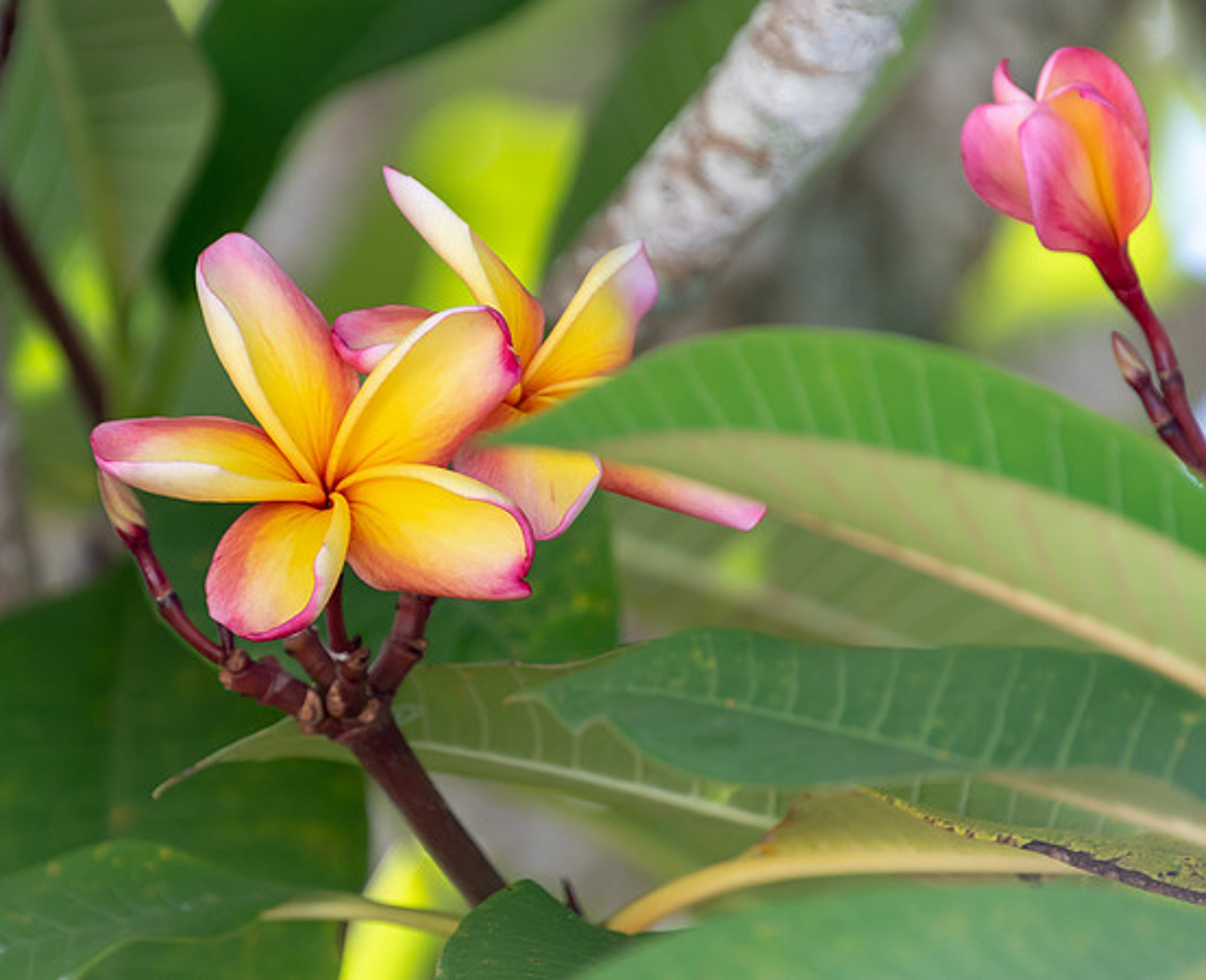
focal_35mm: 870
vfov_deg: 1.8
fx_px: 31233
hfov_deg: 2.2
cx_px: 320
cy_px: 441
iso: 250
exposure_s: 1/400
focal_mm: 400
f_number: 6.3
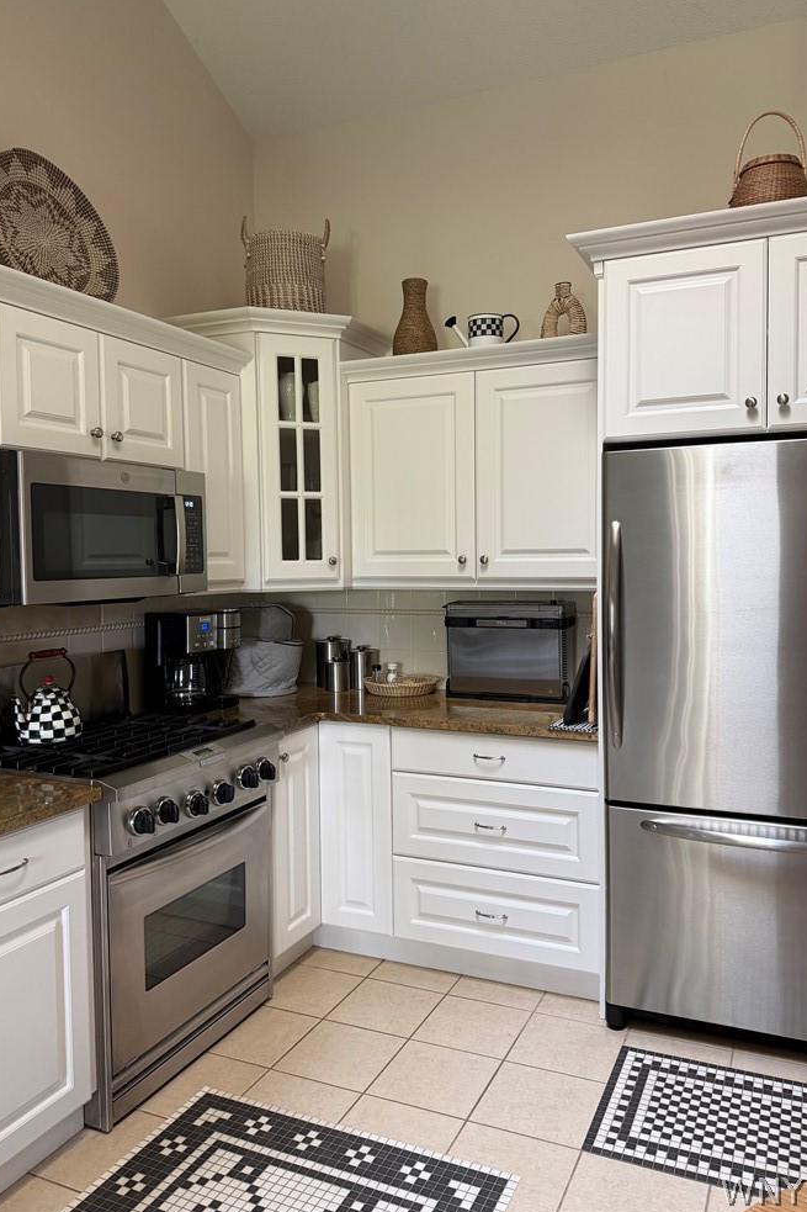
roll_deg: +0.7
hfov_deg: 49.5
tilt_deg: -4.0
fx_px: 874
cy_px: 588
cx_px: 420
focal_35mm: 26
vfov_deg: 69.4
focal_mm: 6.76
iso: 250
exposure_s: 1/60
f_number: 1.78
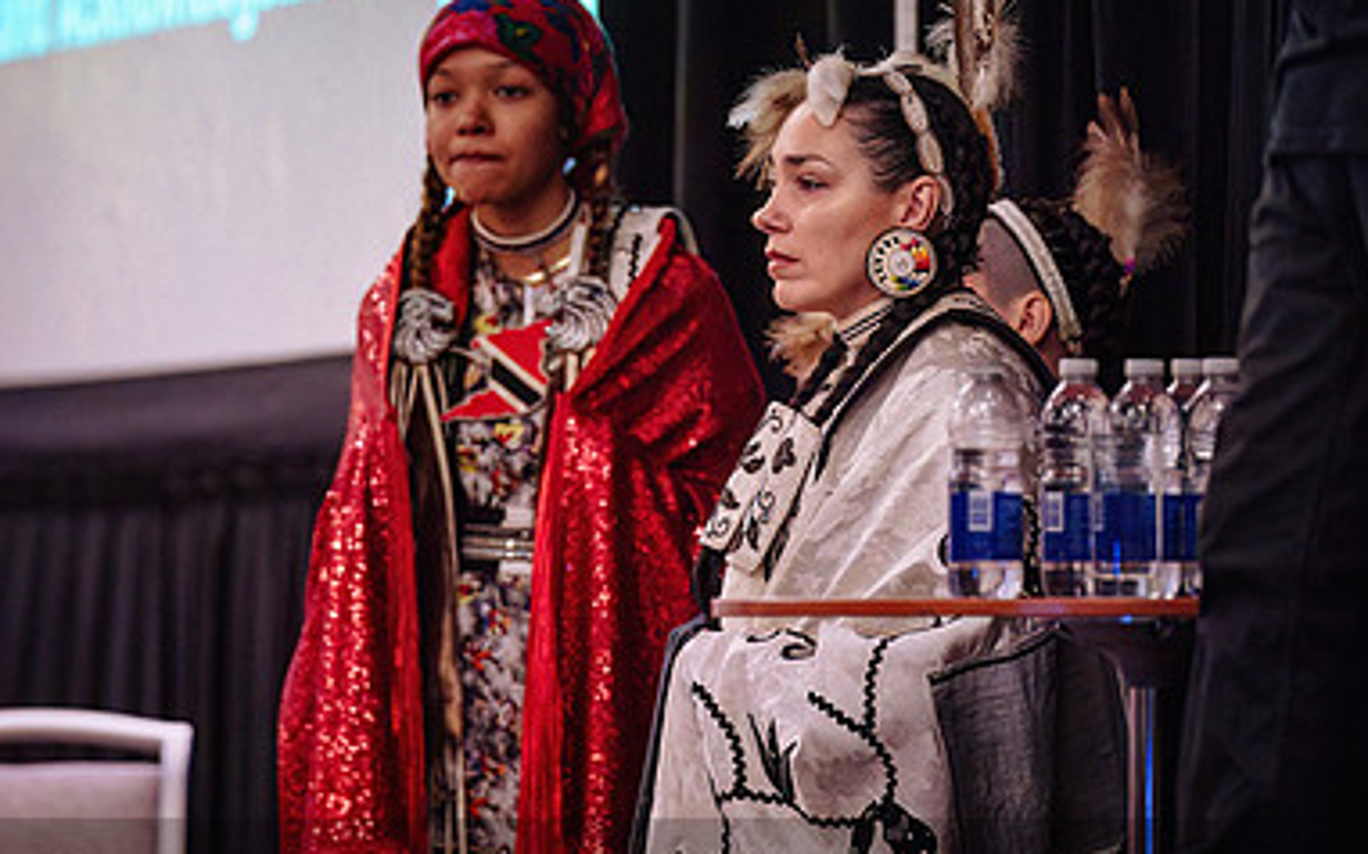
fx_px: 12190
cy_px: 410
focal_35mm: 327
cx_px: 521
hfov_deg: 6.4
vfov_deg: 4.0
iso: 3200
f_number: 2.8
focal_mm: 200
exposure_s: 1/200
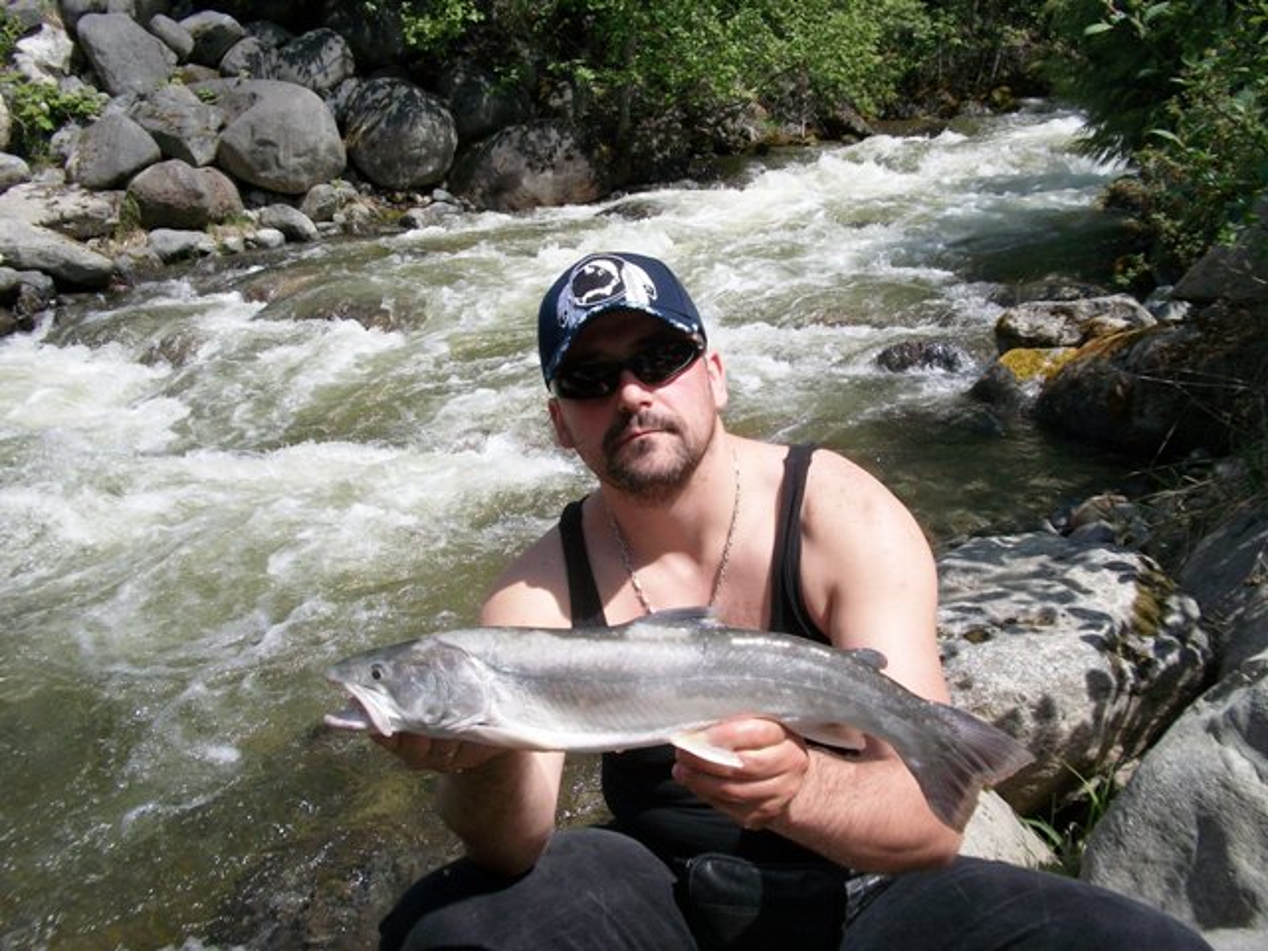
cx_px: 634
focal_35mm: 32
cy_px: 476
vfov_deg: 44.2
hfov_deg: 56.8
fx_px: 1172
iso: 80
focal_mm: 5.7
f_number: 5.5
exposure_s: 1/500
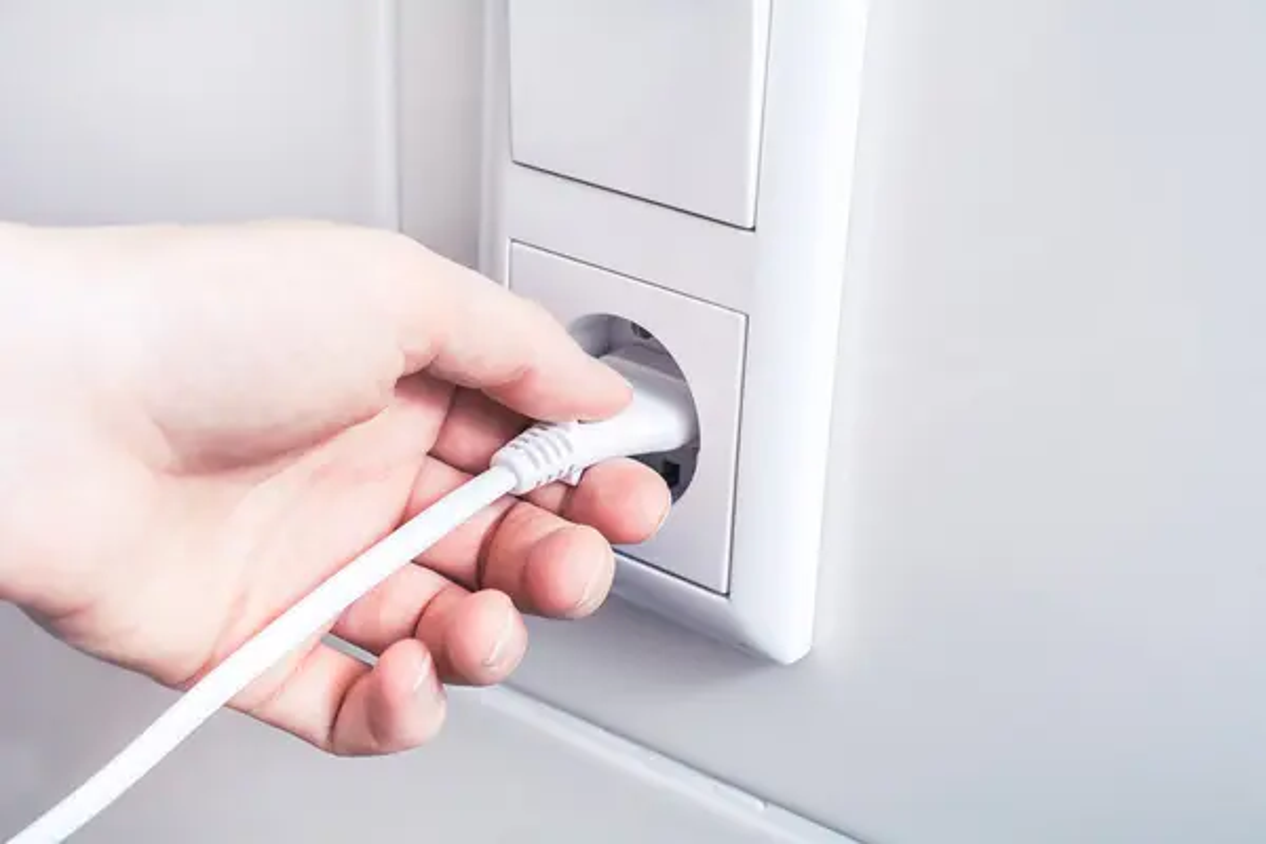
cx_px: 633
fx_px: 2110
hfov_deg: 33.4
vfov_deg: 22.6
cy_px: 422
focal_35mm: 60
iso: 100
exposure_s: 1/125
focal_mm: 40
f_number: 7.1
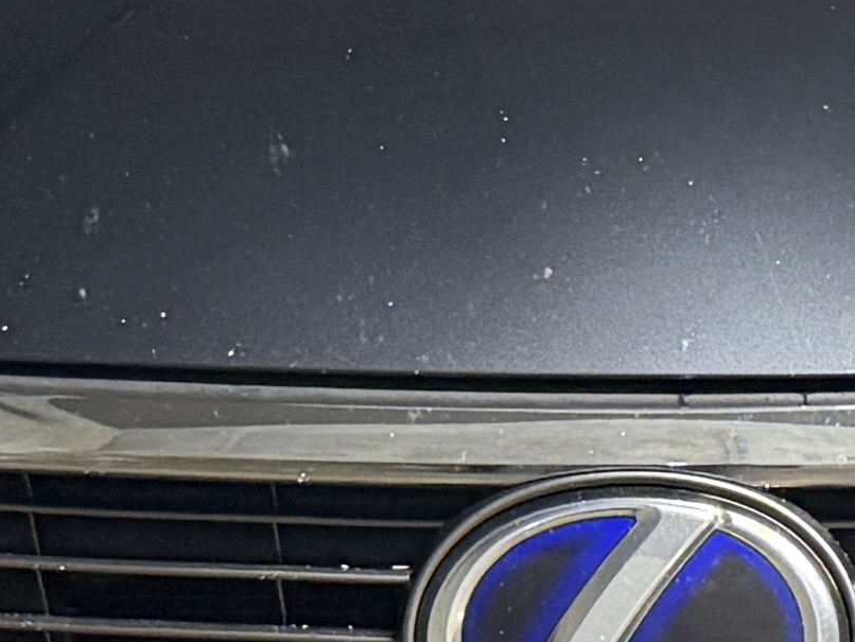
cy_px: 622
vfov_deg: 8.7
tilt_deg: -8.6
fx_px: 4200
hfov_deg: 11.6
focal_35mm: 170
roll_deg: +0.5
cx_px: 678
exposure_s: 1/40
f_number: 1.78
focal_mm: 6.76
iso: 640
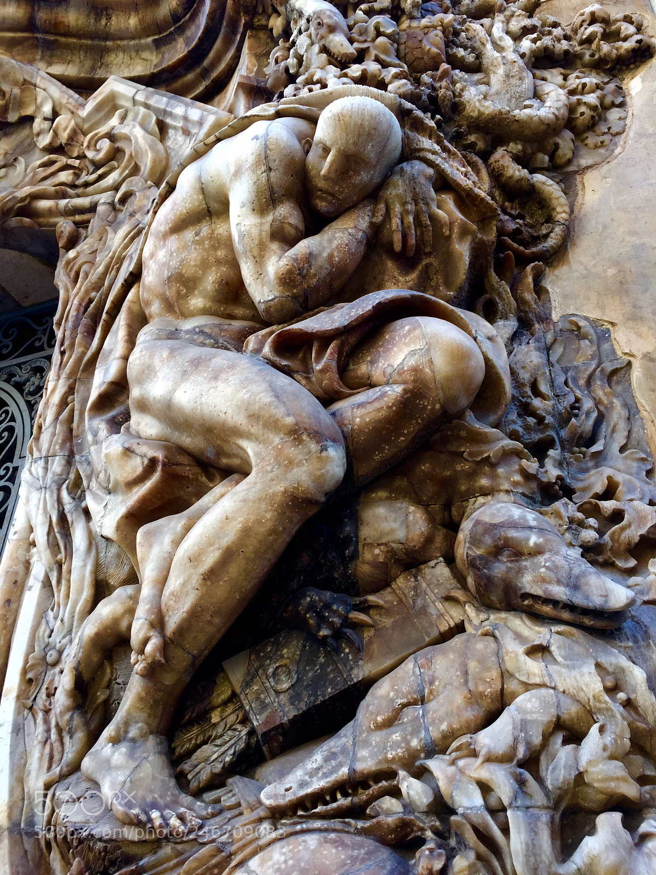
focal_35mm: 29
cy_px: 438
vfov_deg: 61.7
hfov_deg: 48.2
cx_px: 328
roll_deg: -2.3
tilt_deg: +33.9
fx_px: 733
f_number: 2.2
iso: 32
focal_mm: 4.15
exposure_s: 1/60
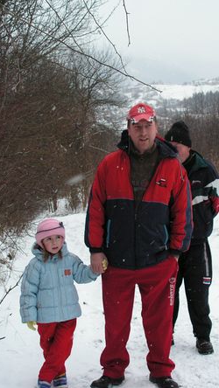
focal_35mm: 63
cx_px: 129
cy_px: 195
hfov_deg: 19.1
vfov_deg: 33.3
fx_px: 650
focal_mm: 9.6
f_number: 3.3
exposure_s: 1/80
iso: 100
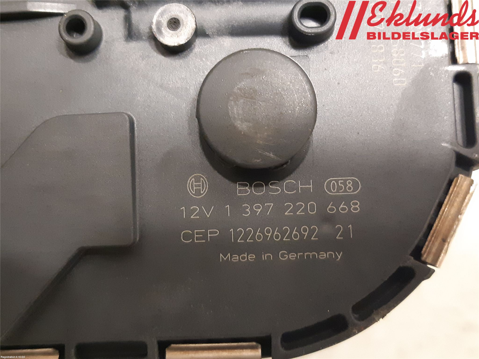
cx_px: 240
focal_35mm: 26
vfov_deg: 53.1
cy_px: 180
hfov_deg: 67.3
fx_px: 360
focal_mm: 3.93
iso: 400
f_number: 1.7
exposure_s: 1/25
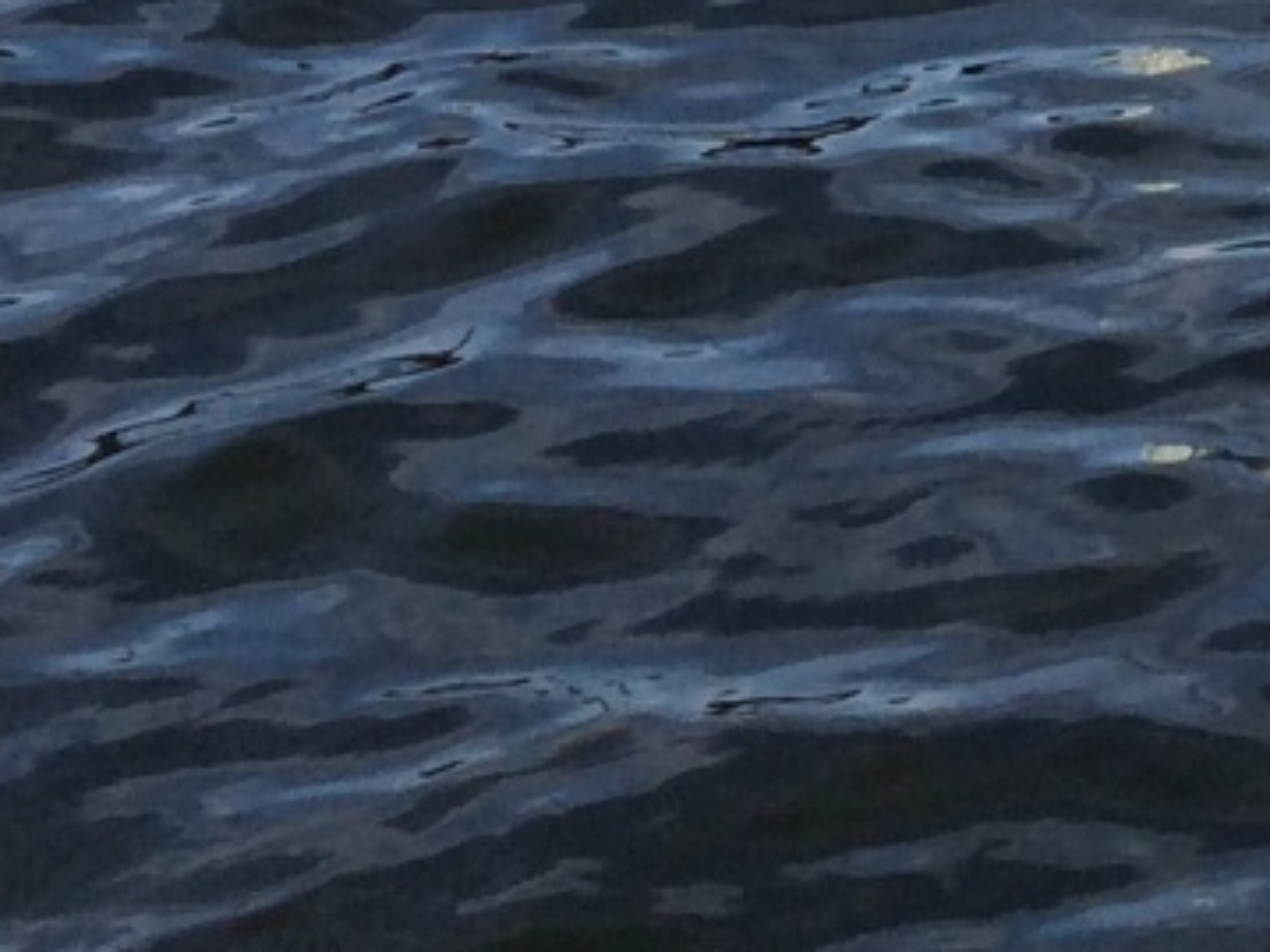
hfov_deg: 10.4
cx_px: 2724
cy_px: -1547
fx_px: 6272
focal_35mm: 171
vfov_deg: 7.9
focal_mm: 4.12
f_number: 2.2
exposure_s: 1/1520
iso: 32
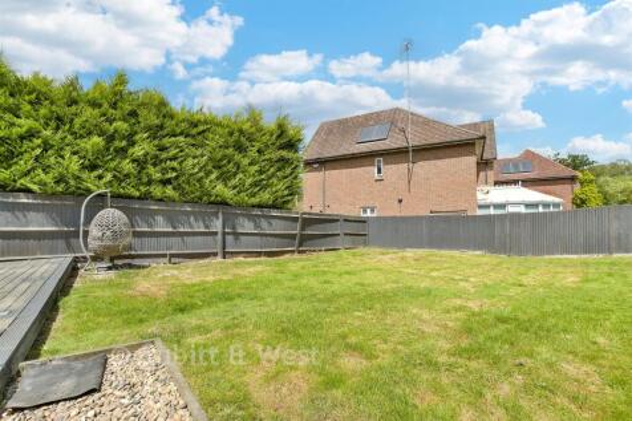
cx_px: 316
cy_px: 210
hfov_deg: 100.4
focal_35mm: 15
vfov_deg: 77.3
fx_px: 263
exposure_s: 1/125
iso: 160
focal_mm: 10
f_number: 8
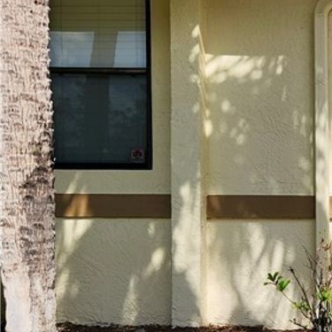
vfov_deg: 23.2
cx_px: 452
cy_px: 237
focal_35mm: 74
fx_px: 803
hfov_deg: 20.9
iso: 20
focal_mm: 5.4
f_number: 1.8
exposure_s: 1/2510
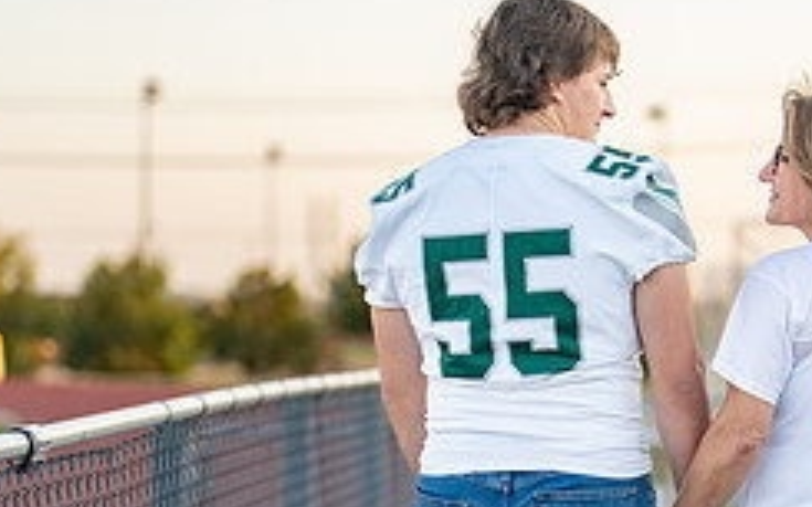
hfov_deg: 16.0
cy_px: 504
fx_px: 2854
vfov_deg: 10.1
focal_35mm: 129
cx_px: 699
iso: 100
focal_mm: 50
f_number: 1.2
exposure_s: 1/1000
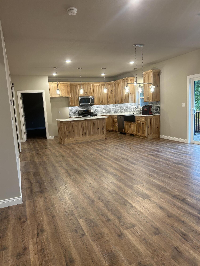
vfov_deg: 67.3
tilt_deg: -9.0
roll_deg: +1.7
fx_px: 200
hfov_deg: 53.1
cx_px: 100
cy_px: 133
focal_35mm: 26
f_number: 1.5
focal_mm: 5.7
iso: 100
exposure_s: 1/60
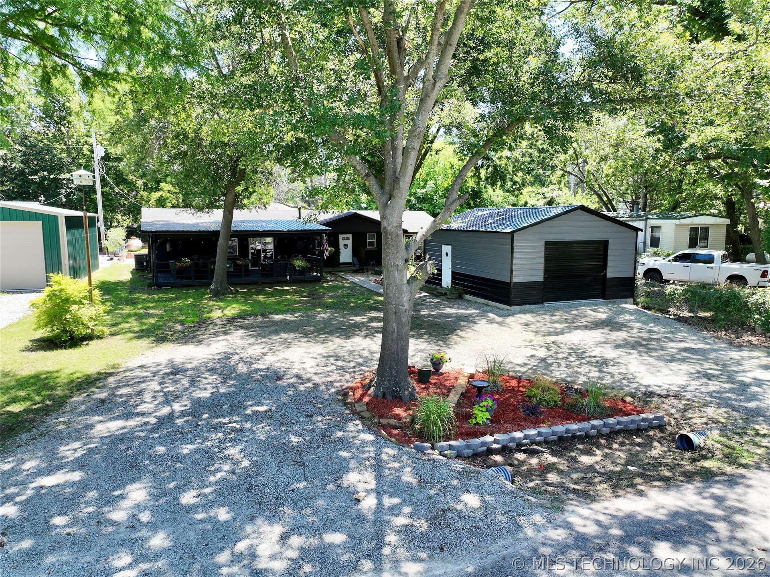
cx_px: 385
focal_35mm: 24
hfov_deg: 71.6
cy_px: 288
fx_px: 534
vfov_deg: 56.8
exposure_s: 1/500
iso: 300
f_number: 2.8
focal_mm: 12.29
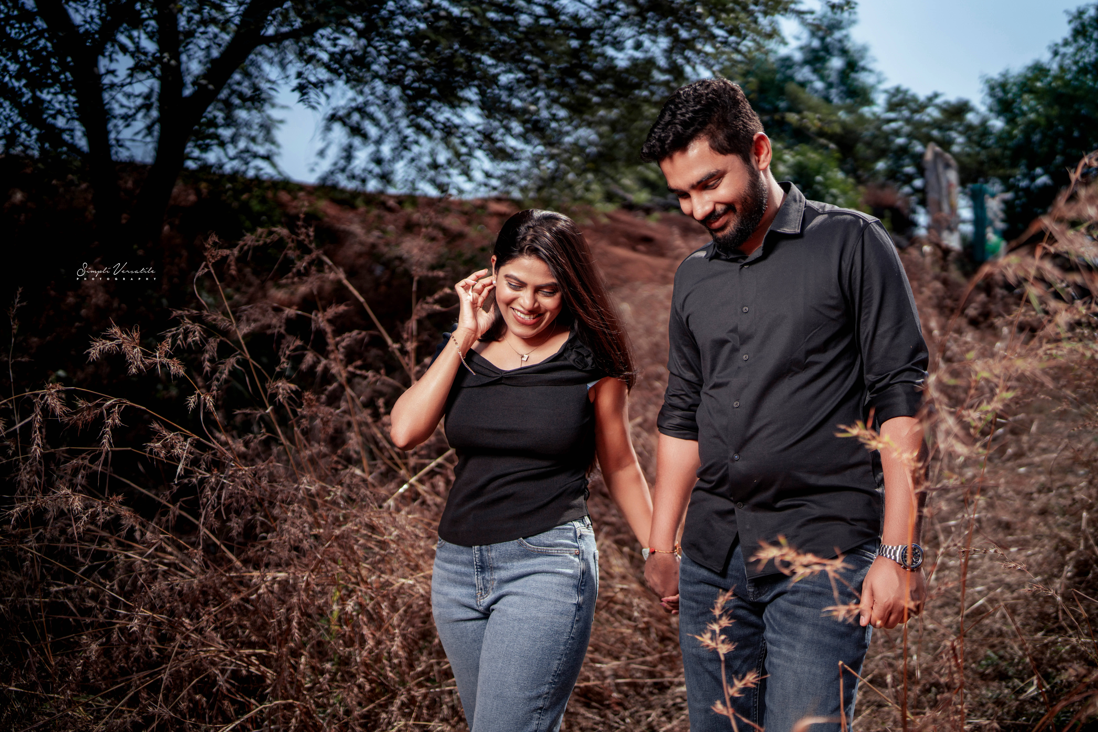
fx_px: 1068
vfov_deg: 37.9
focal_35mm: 35
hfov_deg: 54.4
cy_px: 366
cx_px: 549
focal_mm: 35
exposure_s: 1/8000
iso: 64
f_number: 1.4
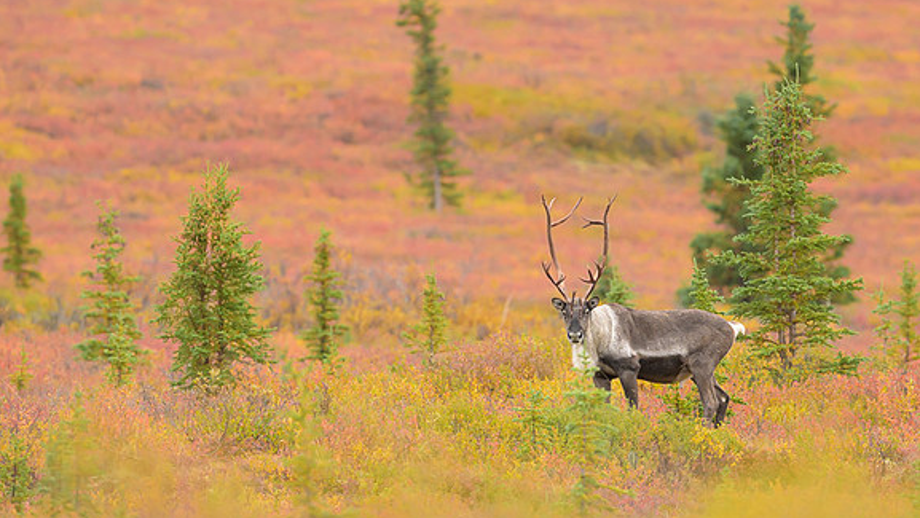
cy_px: 225
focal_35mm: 690
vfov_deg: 1.8
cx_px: 512
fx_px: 16838
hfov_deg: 3.1
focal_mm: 560
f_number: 5.6
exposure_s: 1/1000
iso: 2000
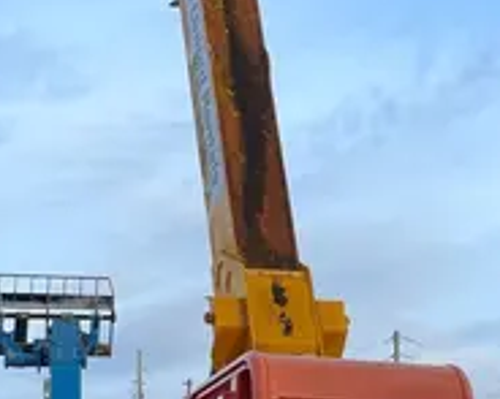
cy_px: 289
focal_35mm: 101
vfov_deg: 15.2
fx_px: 1494
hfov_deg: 17.8
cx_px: 647
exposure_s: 1/1182
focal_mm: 4.2
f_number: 1.6
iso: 32
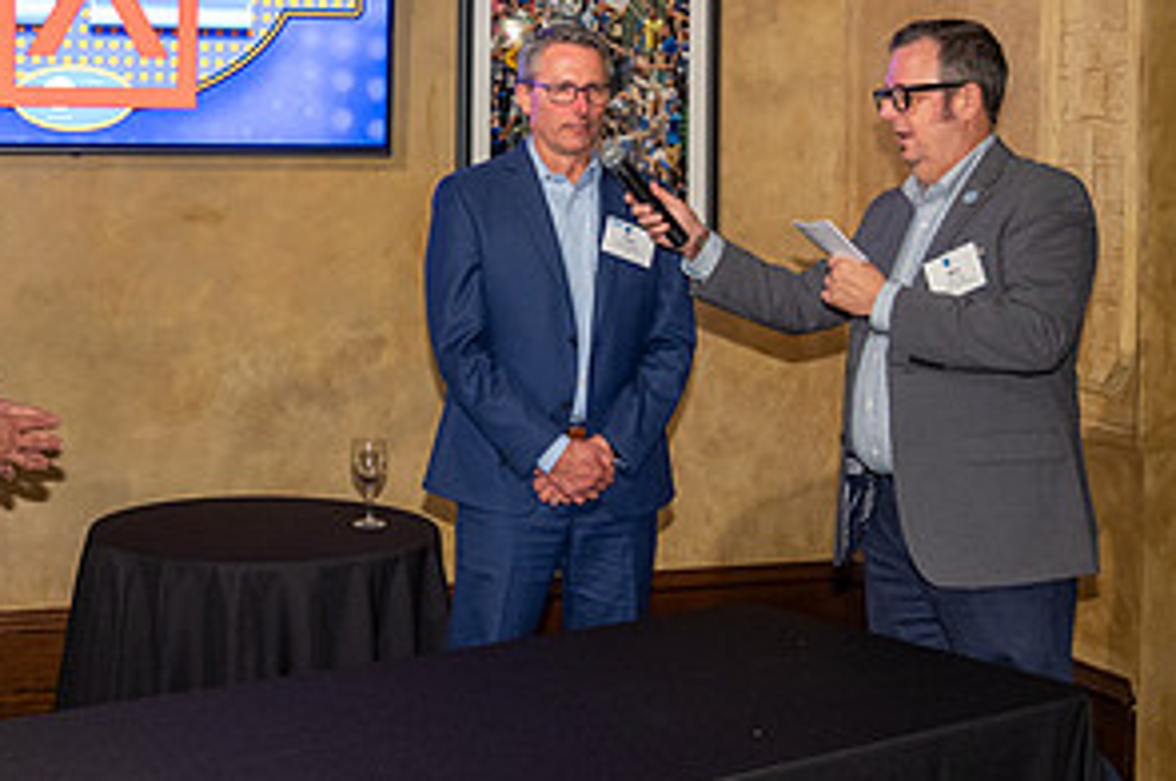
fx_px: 1990
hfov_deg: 32.2
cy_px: 219
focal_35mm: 61
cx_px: 275
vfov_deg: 22.1
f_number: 4
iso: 2500
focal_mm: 31
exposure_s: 1/100
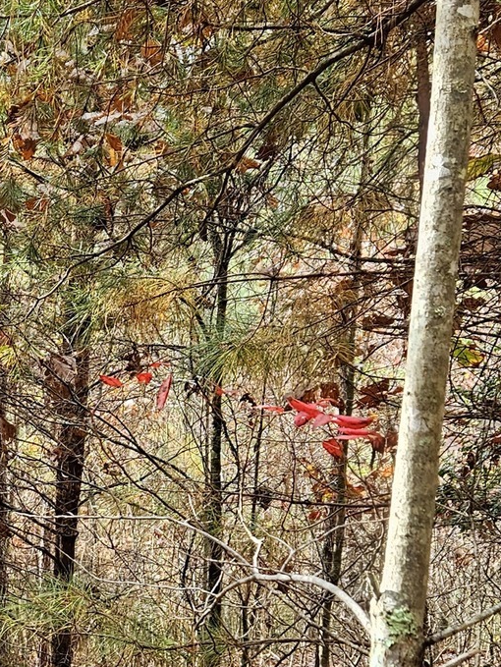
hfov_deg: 18.2
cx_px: -44
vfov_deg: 24.3
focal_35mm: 78
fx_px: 1504
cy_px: 597
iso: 32
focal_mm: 5.4
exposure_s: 1/180
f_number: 1.8
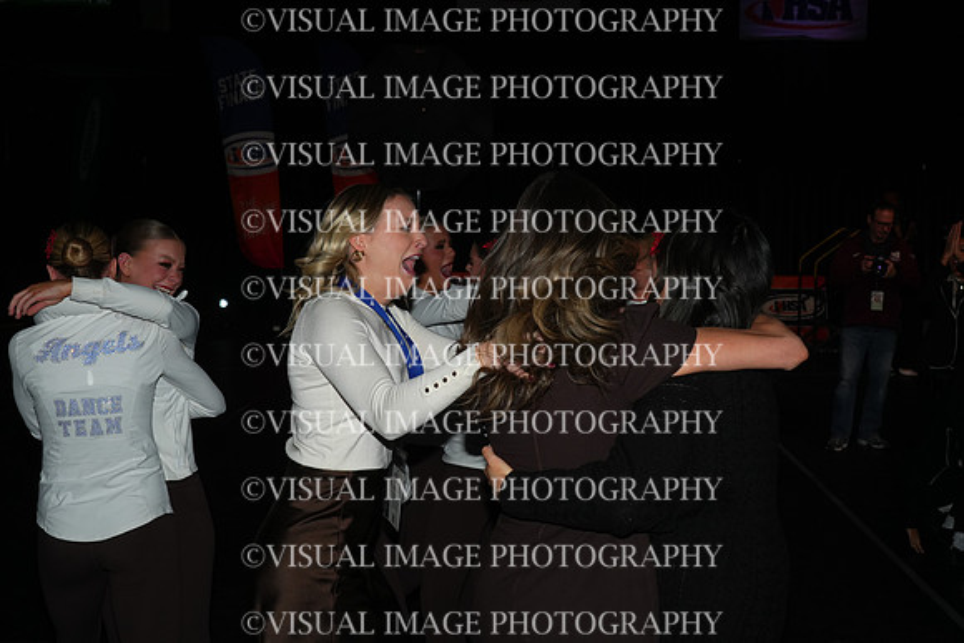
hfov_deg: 41.9
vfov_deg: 28.7
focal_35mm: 47
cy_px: 322
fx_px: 1259
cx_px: 482
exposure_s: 1/250
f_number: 8
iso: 1250
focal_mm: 47
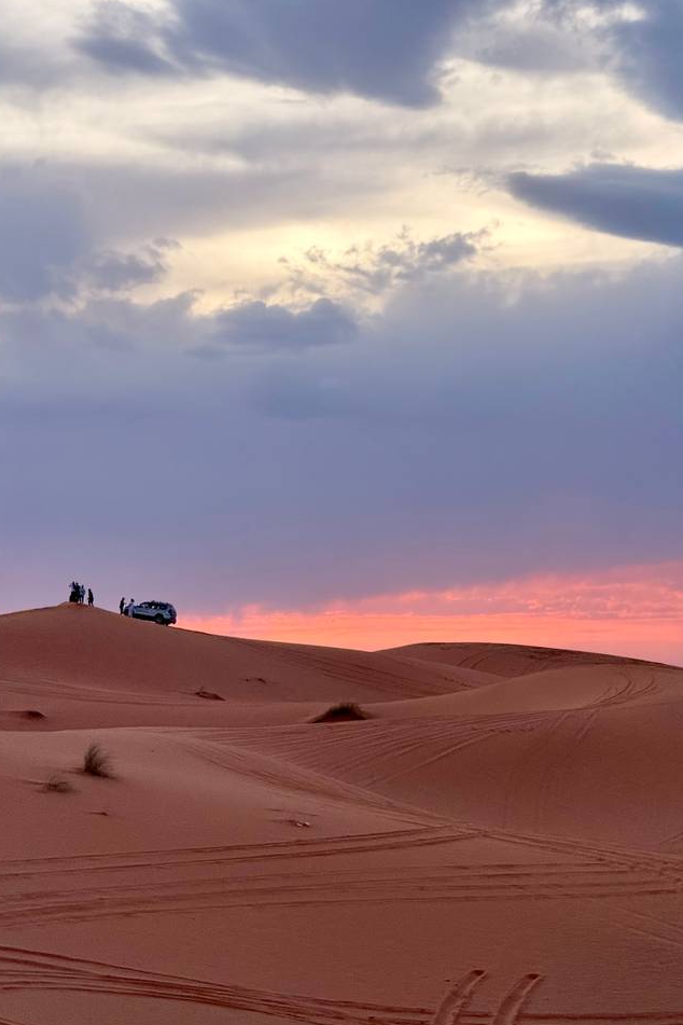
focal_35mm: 126
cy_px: 514
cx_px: 359
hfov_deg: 10.9
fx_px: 3585
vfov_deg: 16.3
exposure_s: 1/99
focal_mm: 15.66
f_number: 2.8
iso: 200
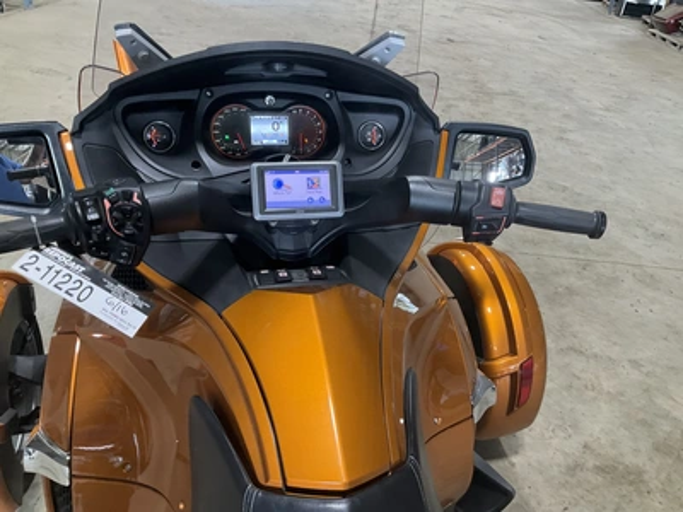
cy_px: 256
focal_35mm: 29
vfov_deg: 48.2
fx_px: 572
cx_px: 342
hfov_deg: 61.7
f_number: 1.8
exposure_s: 1/60
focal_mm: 3
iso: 160
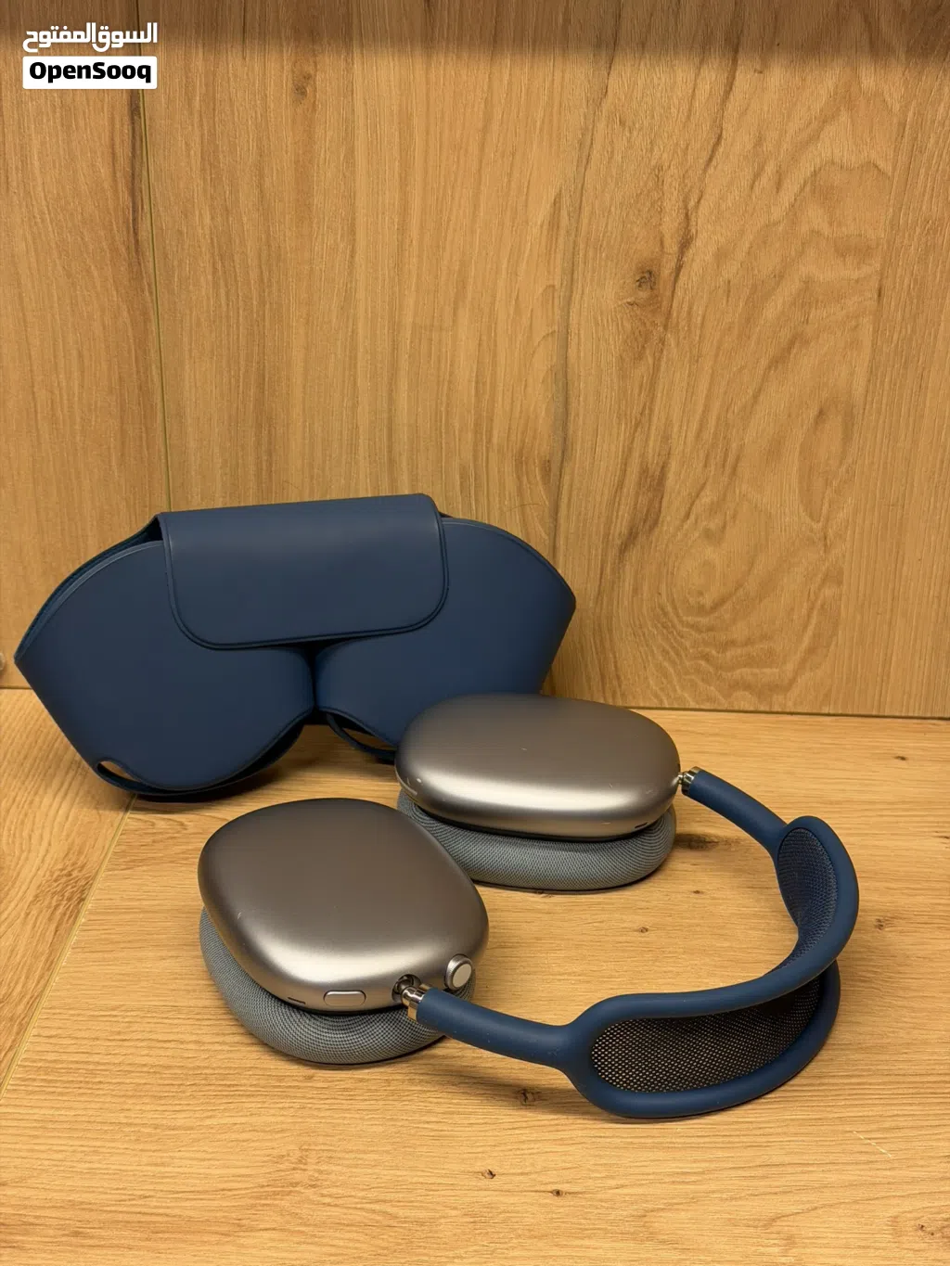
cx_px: 475
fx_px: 1756
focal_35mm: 48
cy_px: 633
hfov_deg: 30.3
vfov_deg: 39.7
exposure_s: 1/50
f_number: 1.78
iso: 160
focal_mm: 6.76
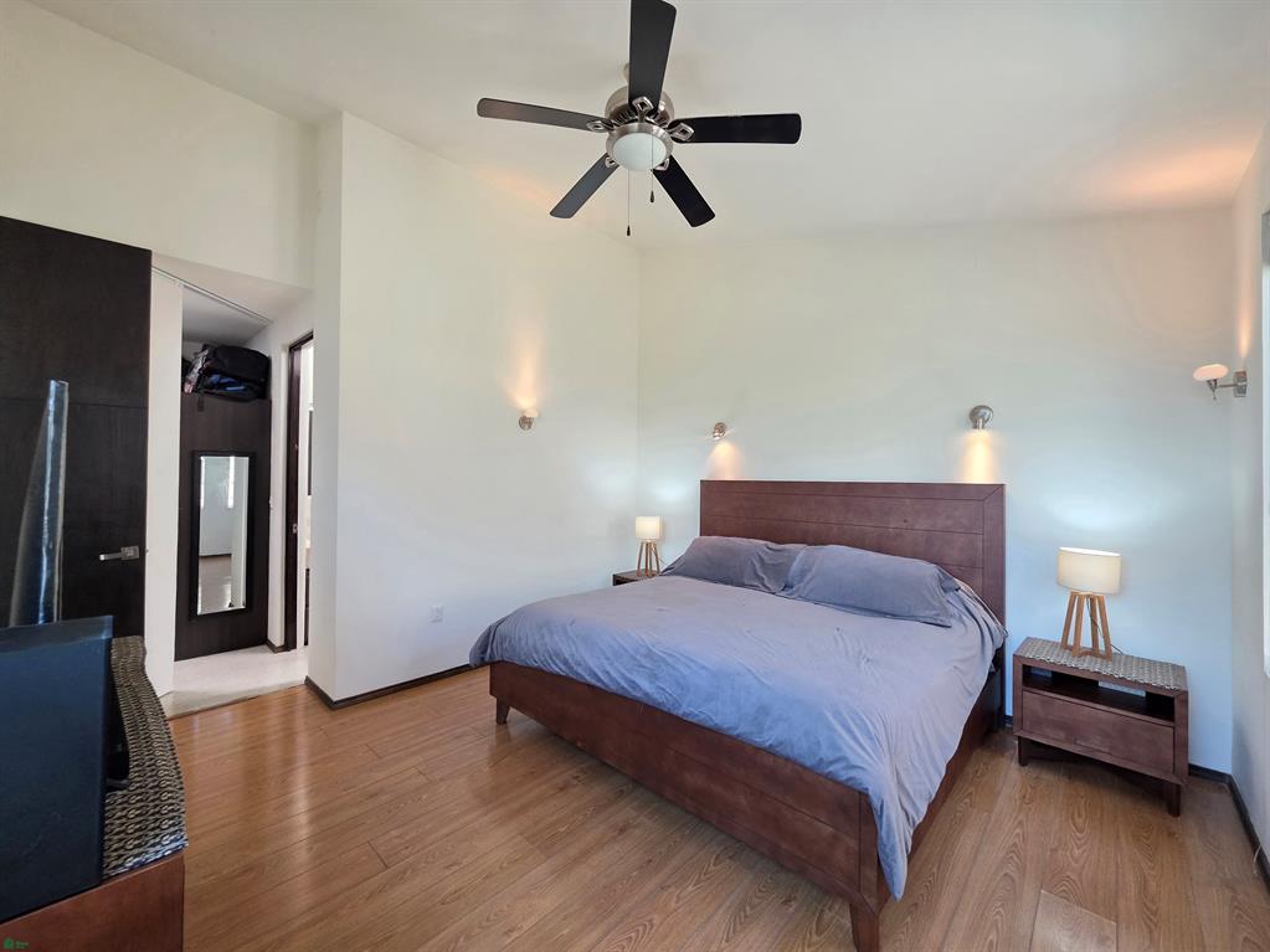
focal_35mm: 13
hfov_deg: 106.2
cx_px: 635
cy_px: 476
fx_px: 477
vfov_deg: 89.9
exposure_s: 1/120
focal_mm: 2.2
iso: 250
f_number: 1.9
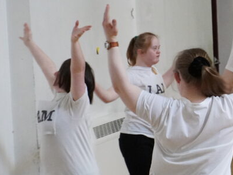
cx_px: 266
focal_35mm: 182
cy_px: 123
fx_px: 1227
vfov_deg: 8.1
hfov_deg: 10.7
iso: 6400
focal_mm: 49
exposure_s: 1/100
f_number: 5.6
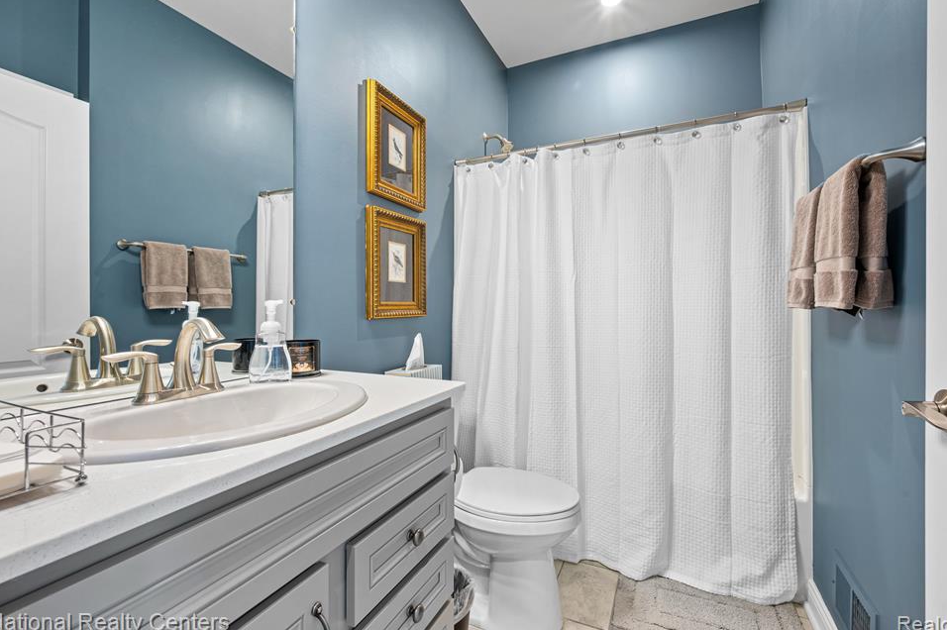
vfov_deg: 77.2
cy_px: 303
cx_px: 490
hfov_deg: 100.4
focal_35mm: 15
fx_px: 394
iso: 100
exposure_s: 2.5
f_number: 11
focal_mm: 14
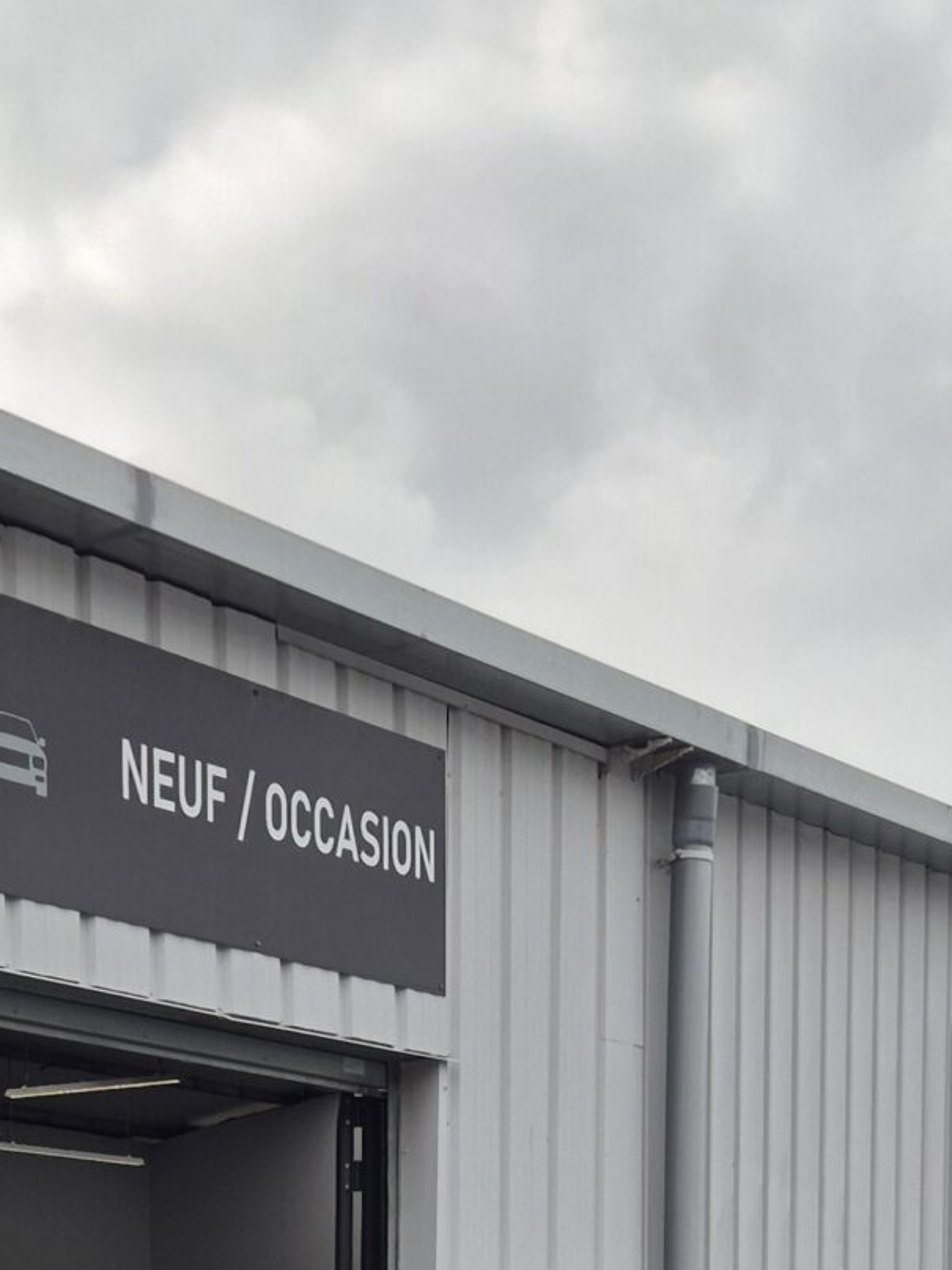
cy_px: 1701
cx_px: 404
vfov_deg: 23.3
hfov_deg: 20.1
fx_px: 2678
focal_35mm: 73
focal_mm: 5.4
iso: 25
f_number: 1.8
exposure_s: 1/1924
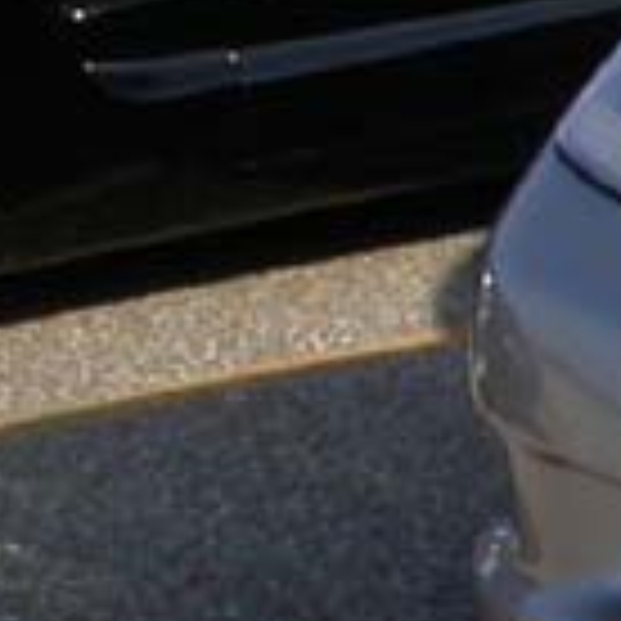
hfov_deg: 6.2
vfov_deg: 7.0
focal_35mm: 249
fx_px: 5054
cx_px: 2200
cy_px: 40
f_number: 7.5
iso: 100
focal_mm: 7.85
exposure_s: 1/302
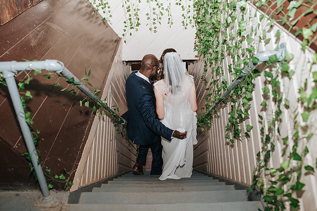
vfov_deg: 37.0
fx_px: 315
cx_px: 155
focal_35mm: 36
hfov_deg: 53.4
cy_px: 106
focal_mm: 35
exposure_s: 1/200
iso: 1000
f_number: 3.2
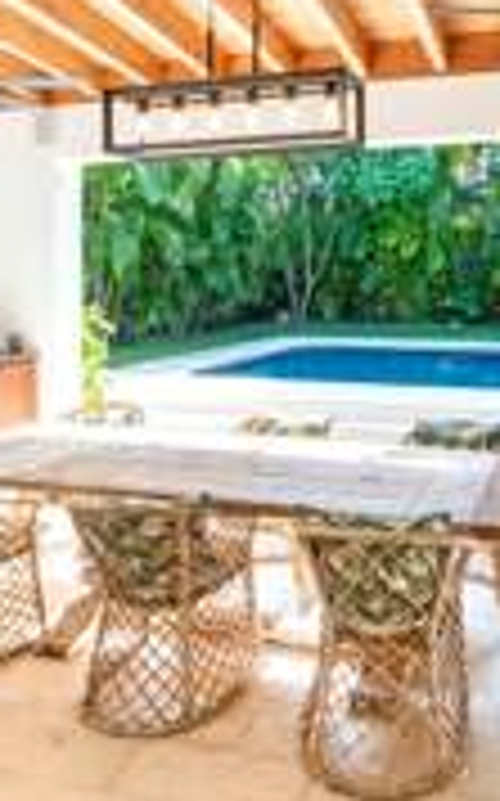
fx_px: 721
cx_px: 360
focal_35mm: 33
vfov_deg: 56.9
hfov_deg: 37.5
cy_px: 268
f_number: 11
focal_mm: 12
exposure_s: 1/50
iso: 800
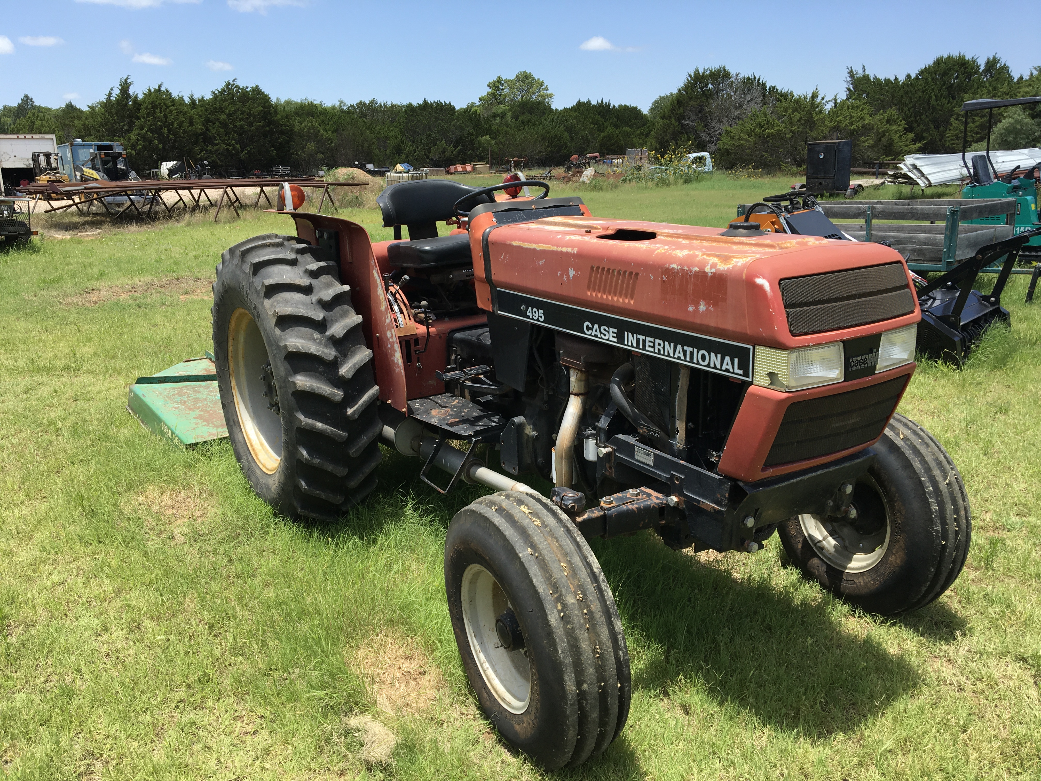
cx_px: 520
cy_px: 390
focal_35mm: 29
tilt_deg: -10.9
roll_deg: +2.0
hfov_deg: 61.7
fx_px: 872
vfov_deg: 48.2
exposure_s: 1/1012
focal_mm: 4.15
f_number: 2.2
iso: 25
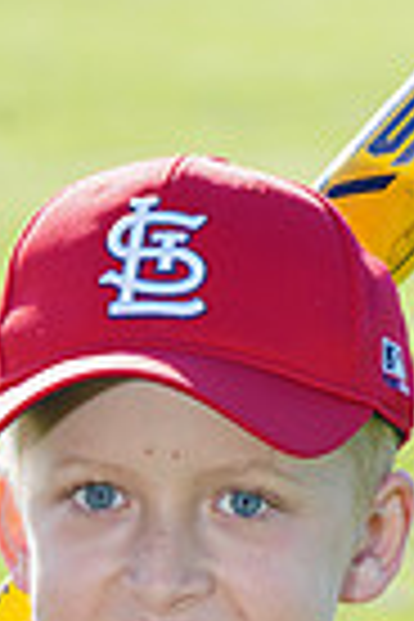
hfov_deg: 2.1
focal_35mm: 666
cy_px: 747
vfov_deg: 3.1
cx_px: 142
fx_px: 11488
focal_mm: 158
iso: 200
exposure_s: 1/200
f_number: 9
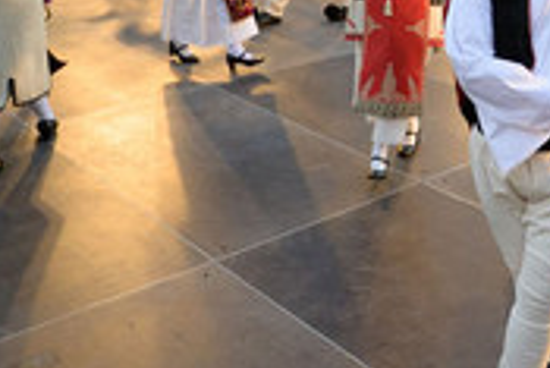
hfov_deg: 29.4
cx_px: 597
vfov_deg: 19.4
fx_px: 948
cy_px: -170
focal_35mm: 62
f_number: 5.6
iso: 2000
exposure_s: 1/125
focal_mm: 17
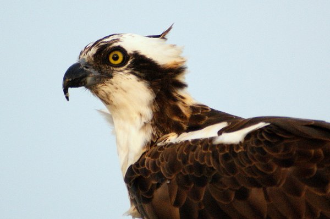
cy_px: 110
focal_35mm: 1200
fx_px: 10982
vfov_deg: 1.1
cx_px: 165
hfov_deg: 1.7
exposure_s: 1/250
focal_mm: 400
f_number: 5.6
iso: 400
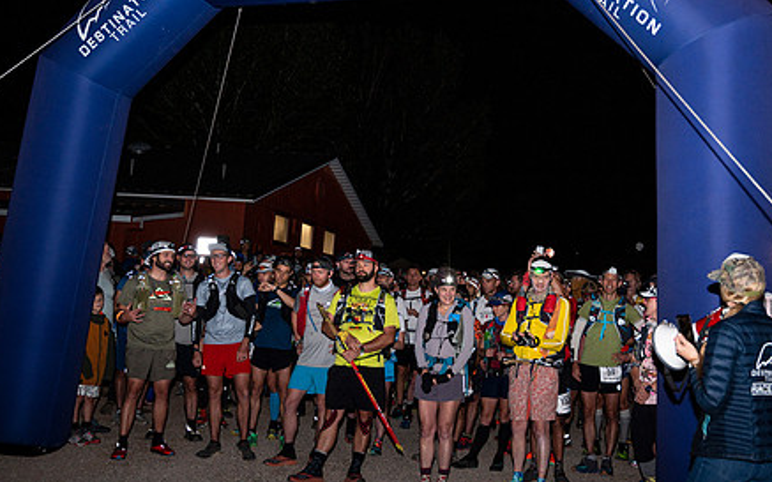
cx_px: 445
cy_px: 228
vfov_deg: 26.9
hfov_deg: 41.7
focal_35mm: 48
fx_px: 1010
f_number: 4
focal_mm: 35
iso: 320
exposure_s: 1/200
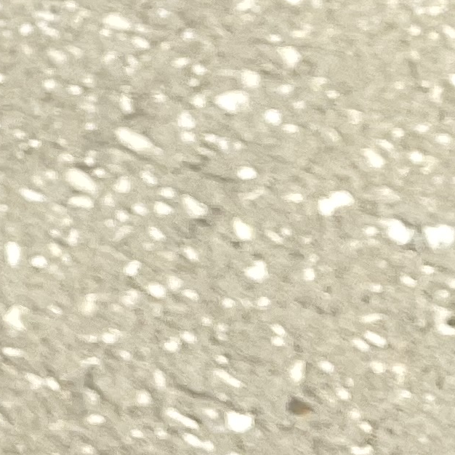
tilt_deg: -48.9
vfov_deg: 10.4
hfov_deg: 8.6
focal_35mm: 165
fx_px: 2454
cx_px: -962
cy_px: -70
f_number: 1.8
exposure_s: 1/120
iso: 32
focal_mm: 3
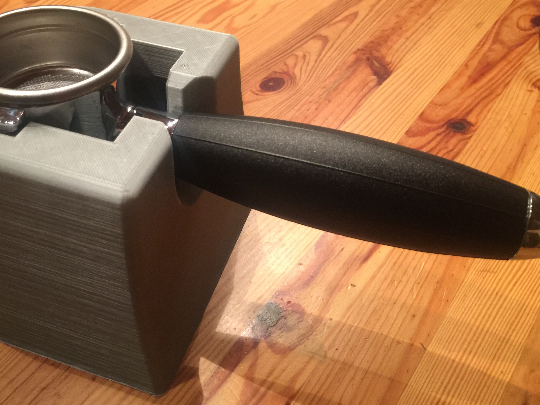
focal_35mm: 38
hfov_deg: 48.7
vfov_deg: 37.7
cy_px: 188
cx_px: 214
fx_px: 593
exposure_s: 1/10
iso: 100
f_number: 2.2
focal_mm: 4.15
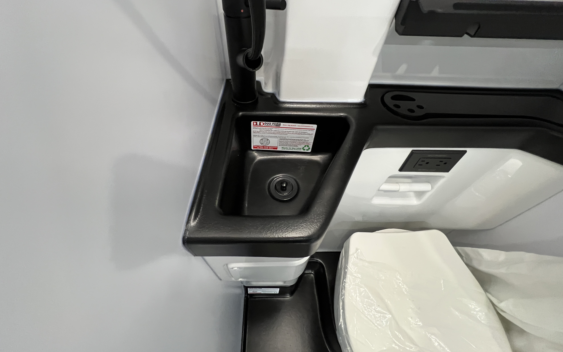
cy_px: 152
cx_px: 280
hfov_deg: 105.3
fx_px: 215
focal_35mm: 14
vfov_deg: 78.2
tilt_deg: -49.0
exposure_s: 1/60
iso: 640
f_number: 1.8
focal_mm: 1.57
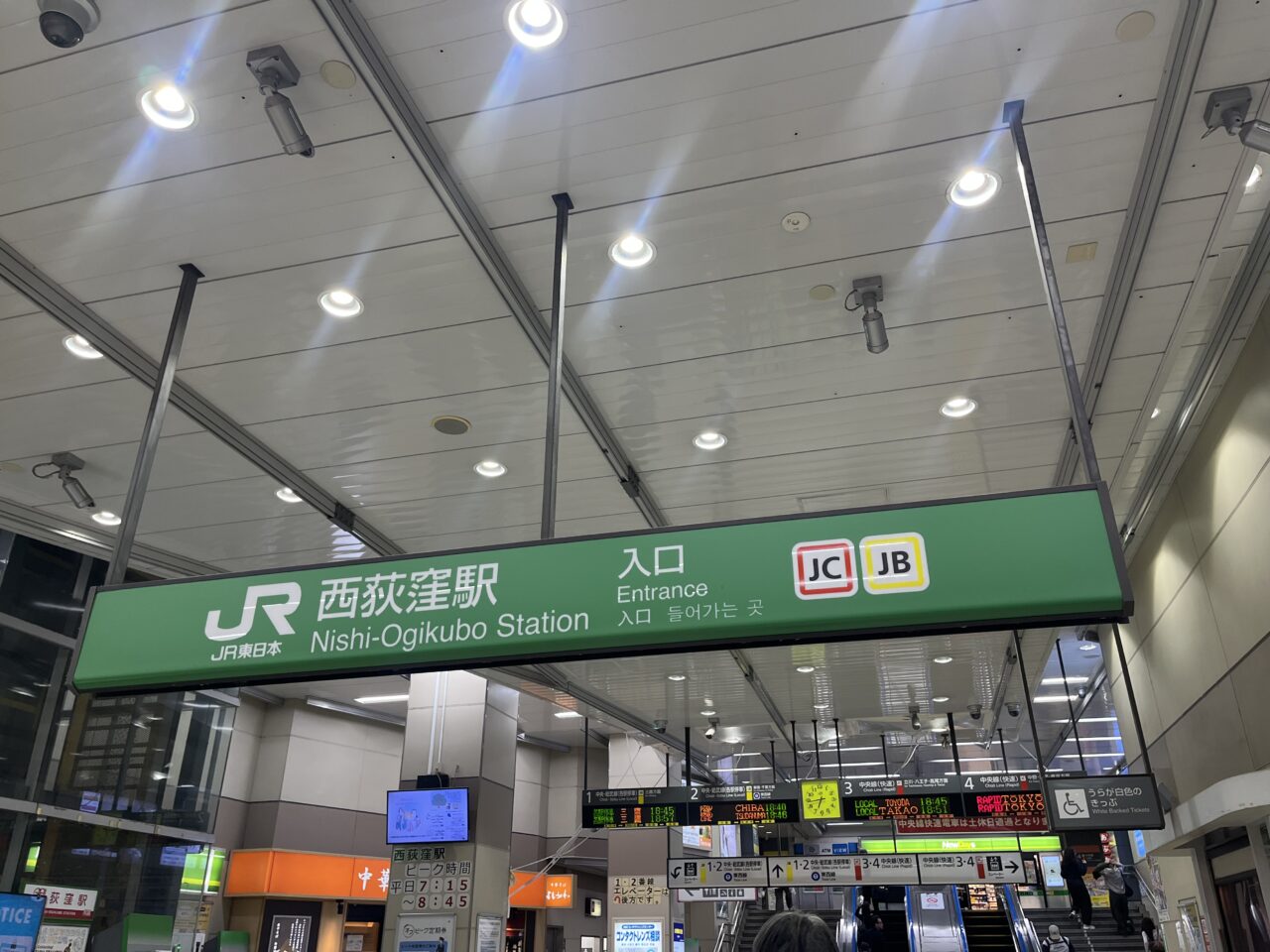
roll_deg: +0.5
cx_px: 635
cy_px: 476
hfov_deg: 67.3
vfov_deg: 53.1
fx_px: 954
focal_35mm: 26
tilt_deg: +24.1
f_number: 1.6
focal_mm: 5.1
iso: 64
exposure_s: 1/100
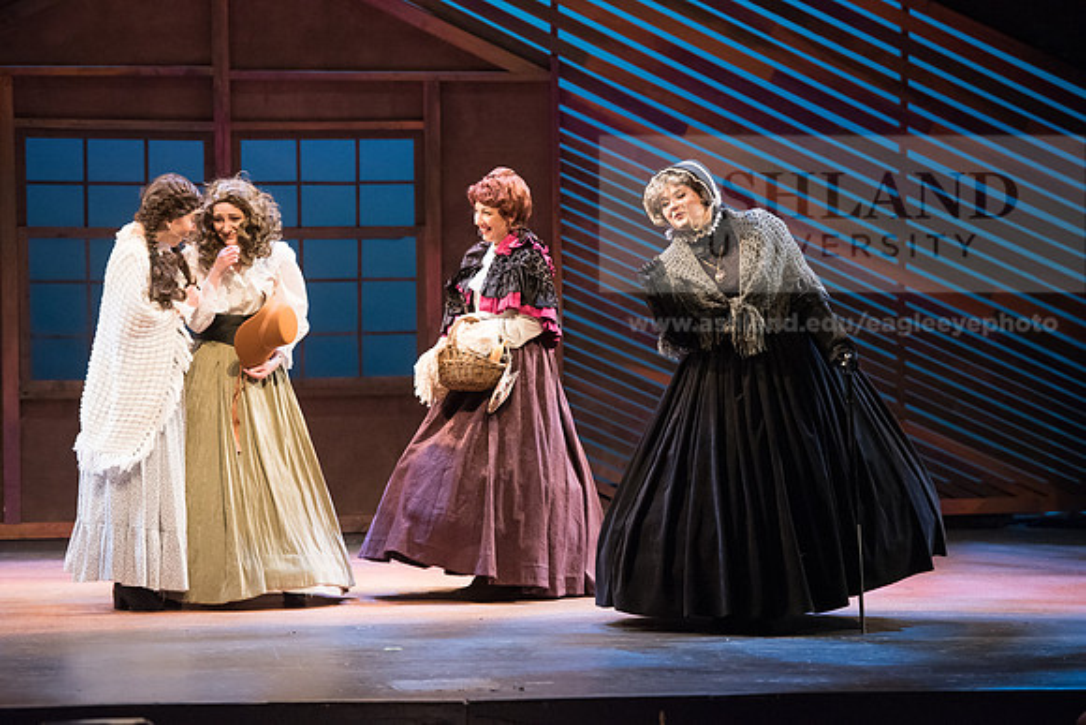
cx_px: 543
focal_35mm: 145
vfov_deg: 9.5
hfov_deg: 14.2
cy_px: 362
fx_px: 4375
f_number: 4
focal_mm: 145
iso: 5000
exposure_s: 1/320
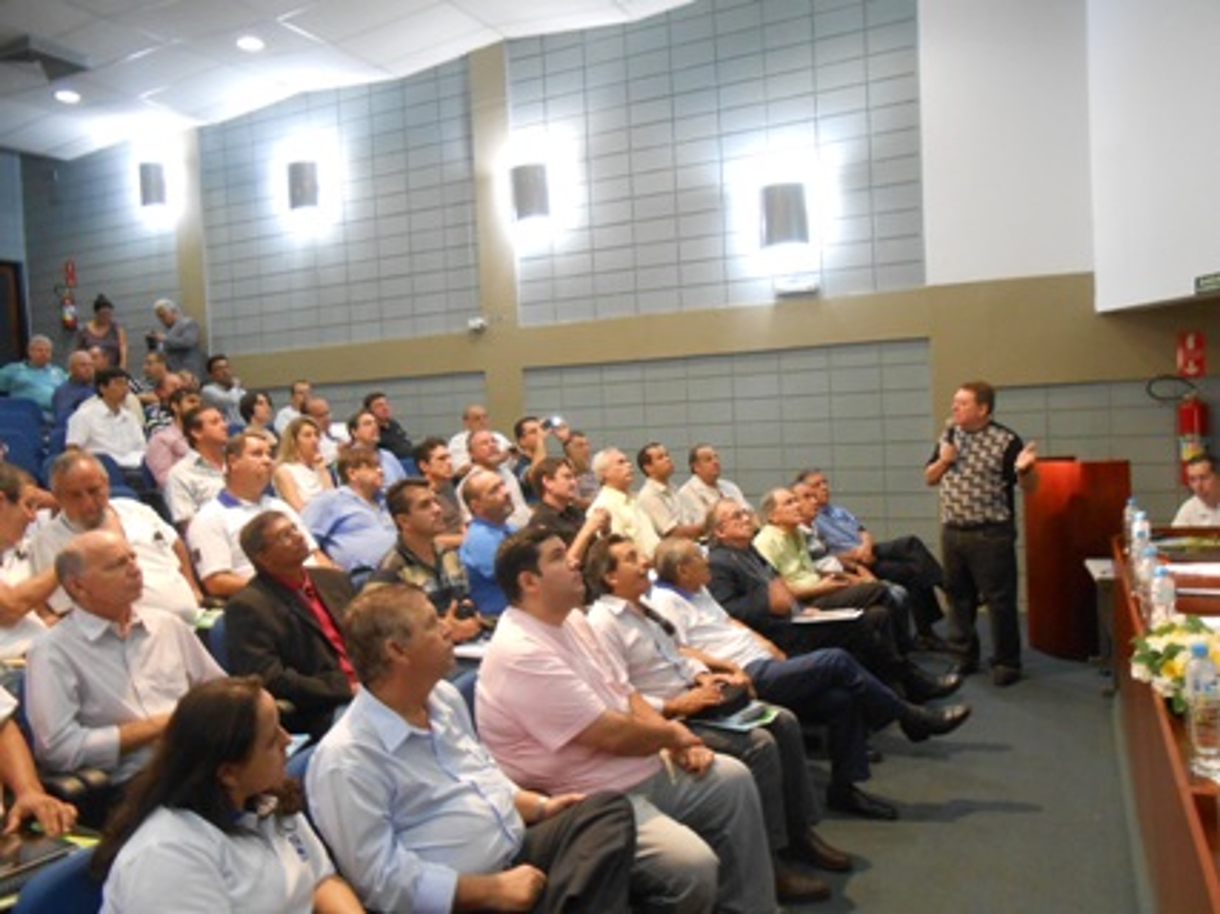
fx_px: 916
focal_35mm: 26
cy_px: 457
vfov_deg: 53.0
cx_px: 610
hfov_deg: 67.3
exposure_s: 1/8
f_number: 3.5
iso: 400
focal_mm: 4.6
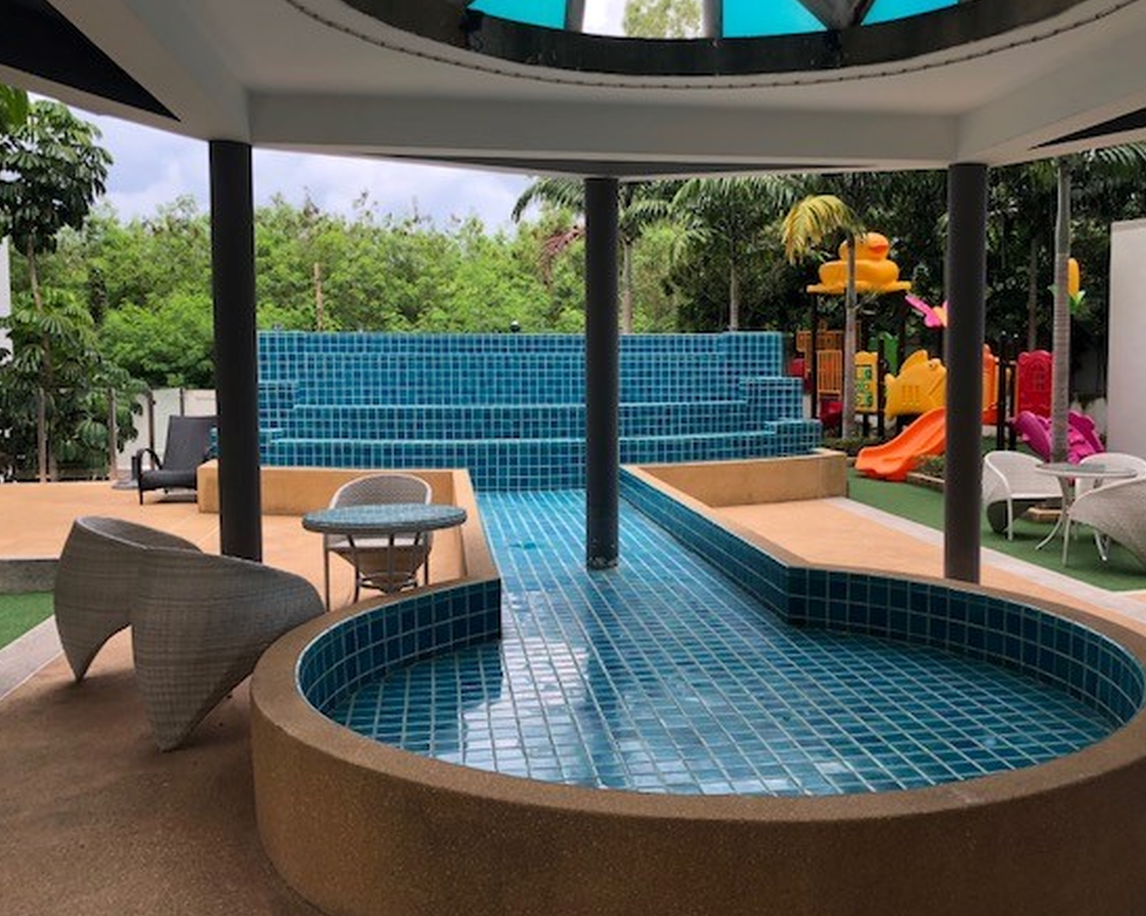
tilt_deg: -2.2
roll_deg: -0.8
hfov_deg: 55.6
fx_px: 1085
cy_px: 436
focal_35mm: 32
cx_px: 624
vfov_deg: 45.7
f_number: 1.8
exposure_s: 1/157
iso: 20
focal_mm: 4
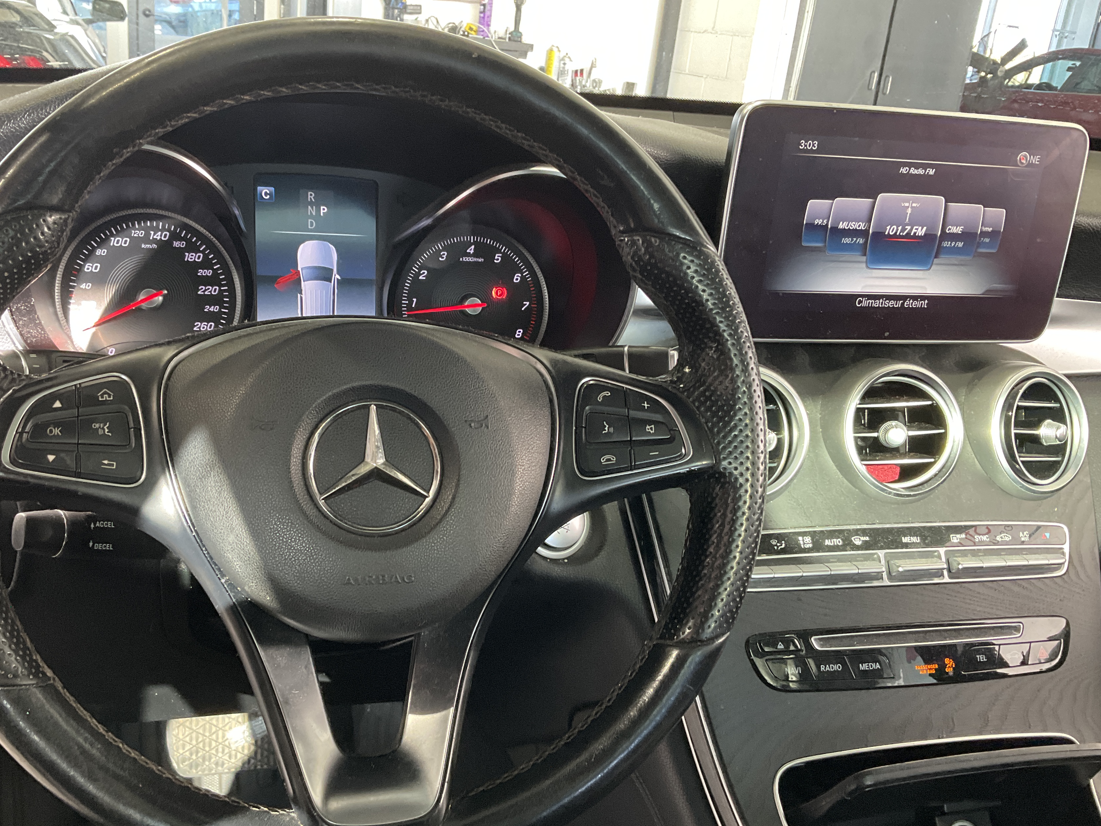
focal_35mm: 35
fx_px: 1113
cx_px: 487
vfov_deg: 40.6
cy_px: 460
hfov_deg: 52.5
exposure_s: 1/60
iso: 160
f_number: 1.8
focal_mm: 3
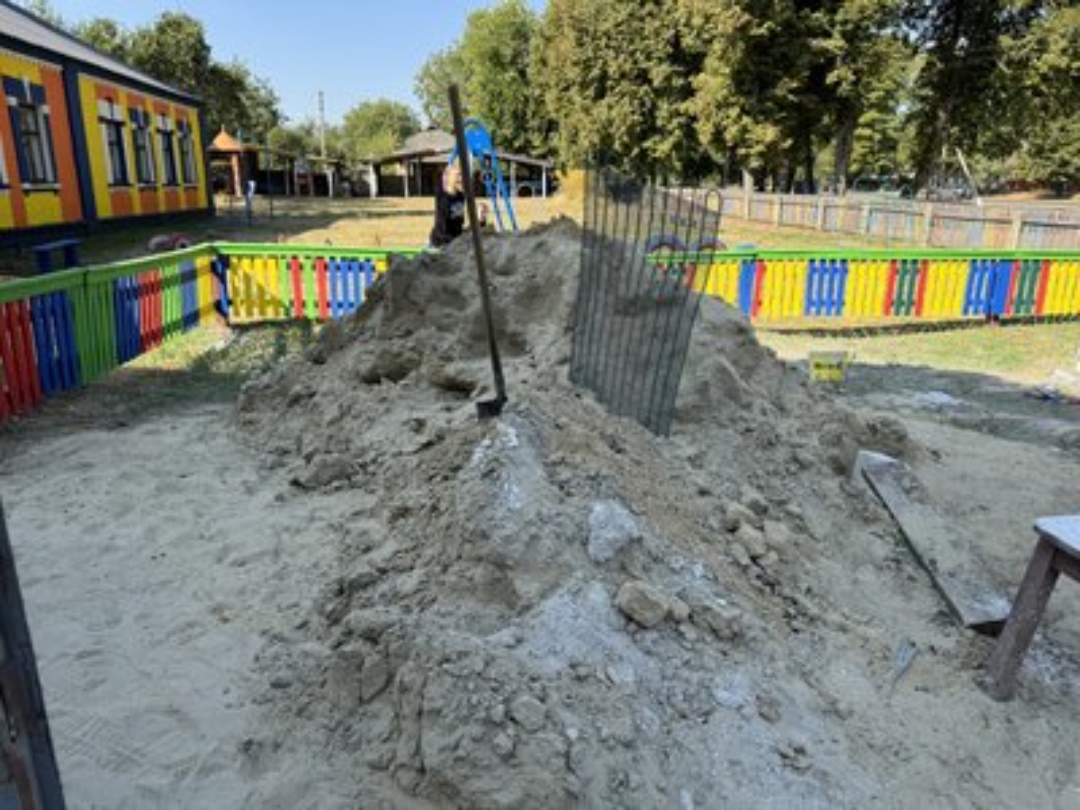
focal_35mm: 24
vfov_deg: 56.8
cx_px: 540
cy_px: 405
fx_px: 749
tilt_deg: -16.4
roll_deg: -0.6
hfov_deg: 71.6
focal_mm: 6.76
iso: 80
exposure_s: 1/1425
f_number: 1.78
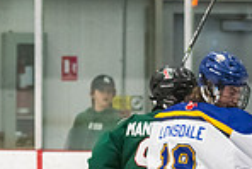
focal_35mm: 482
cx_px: 336
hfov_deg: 4.3
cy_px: 318
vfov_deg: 2.8
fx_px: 3377
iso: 4000
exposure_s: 1/800
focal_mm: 92
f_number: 2.8
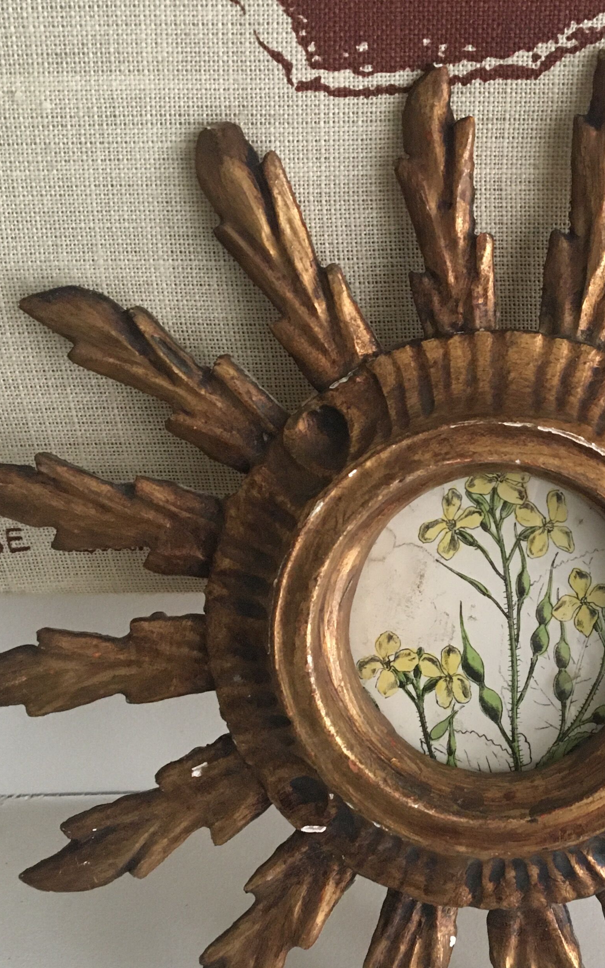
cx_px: 499
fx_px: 1319
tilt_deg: -26.9
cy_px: 531
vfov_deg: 40.3
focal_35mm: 50
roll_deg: +1.4
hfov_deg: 25.3
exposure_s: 1/25
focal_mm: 4.15
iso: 200
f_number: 2.2
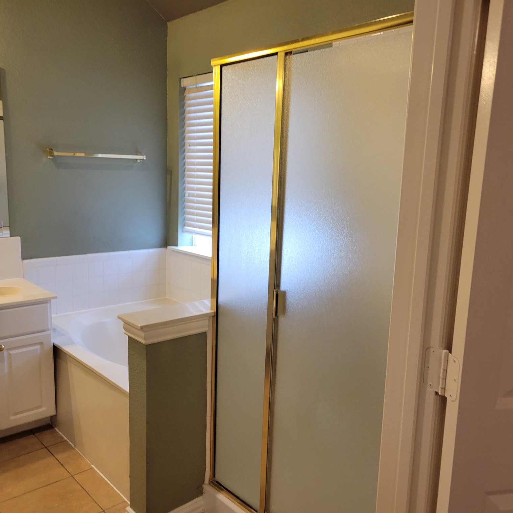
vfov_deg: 52.5
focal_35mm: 31
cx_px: 246
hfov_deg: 52.5
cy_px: 256
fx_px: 520
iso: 200
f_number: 1.8
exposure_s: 1/60
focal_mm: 5.4
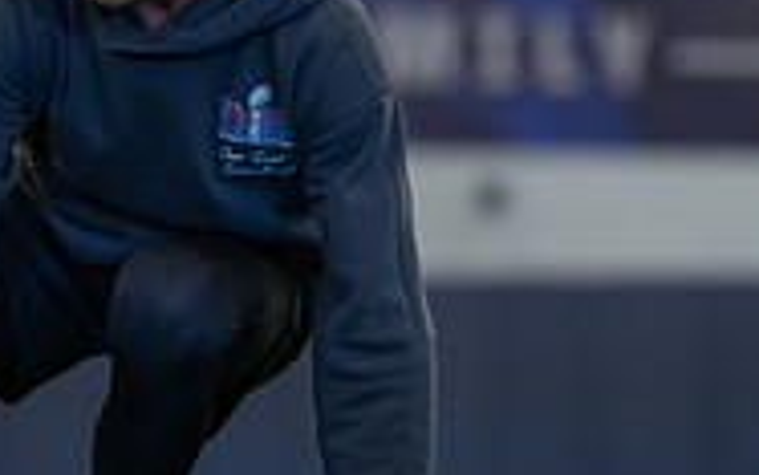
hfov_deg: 12.0
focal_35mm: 175
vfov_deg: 7.5
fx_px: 3621
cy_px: 130
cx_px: 434
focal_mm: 50
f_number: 1.3
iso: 1250
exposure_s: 1/1000
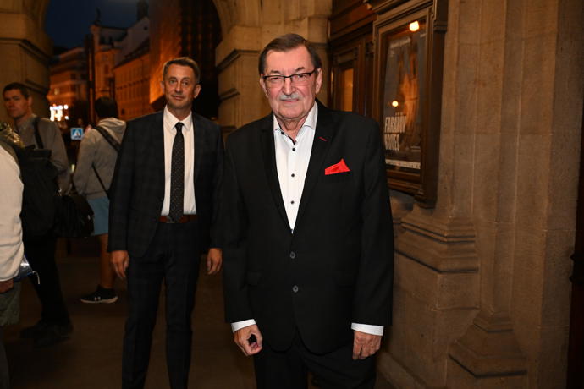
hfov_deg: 51.9
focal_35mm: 37
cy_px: 194
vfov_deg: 35.9
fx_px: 600
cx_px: 292
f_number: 5
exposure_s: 1/100
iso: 4000
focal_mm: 37
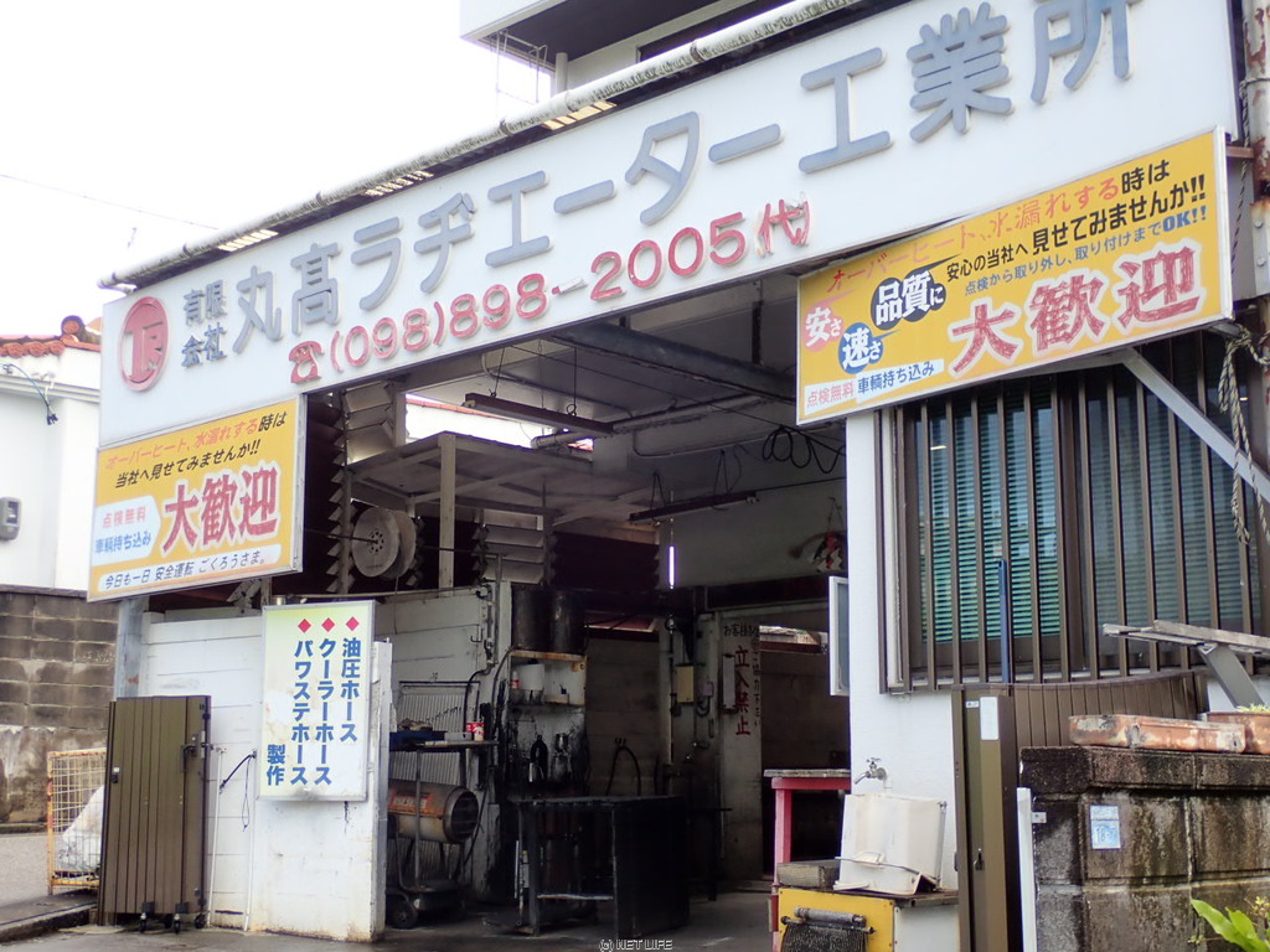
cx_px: 635
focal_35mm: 46
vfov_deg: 31.5
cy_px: 476
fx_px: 1688
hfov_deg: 41.2
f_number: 3.1
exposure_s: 1/125
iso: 100
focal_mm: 8.41
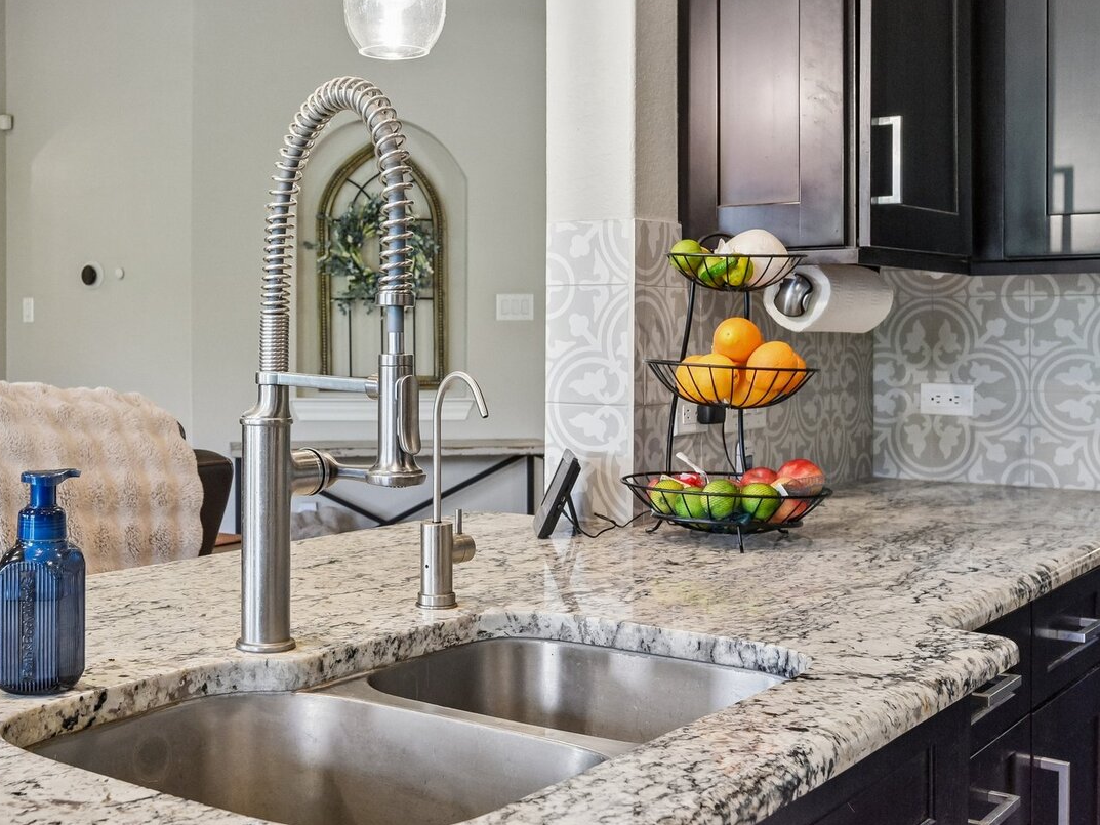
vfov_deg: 32.1
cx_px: 357
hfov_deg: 41.5
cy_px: 347
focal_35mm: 45
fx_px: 1430
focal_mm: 31
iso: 3200
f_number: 8
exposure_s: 1/30
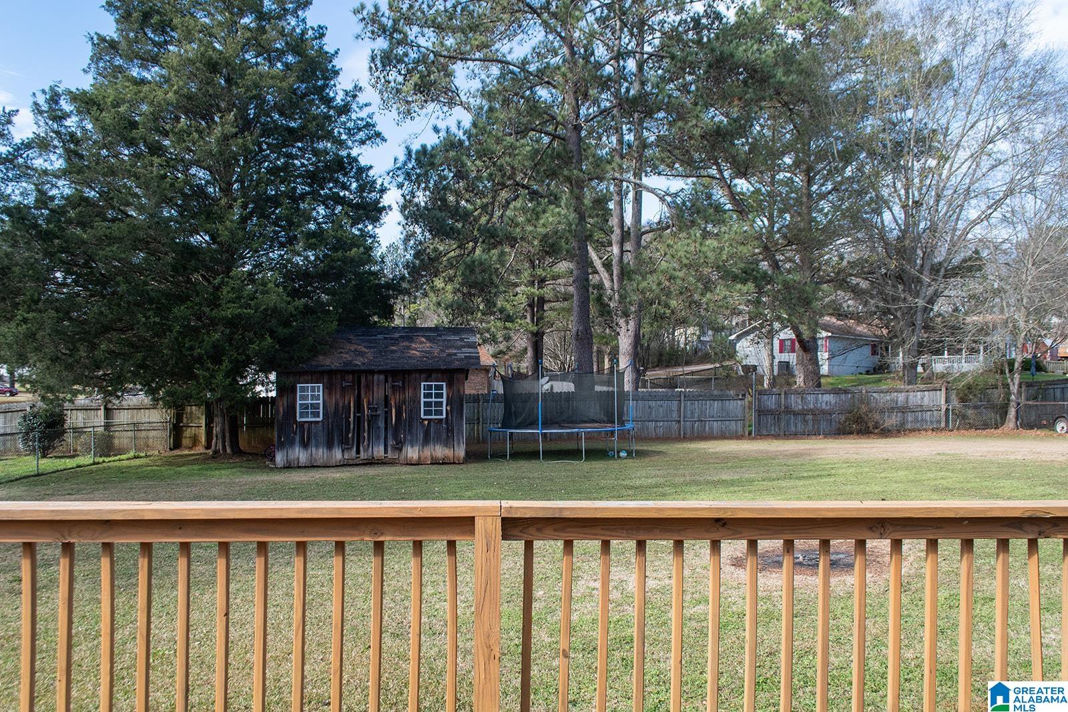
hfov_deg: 61.9
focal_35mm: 30
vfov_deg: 43.6
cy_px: 356
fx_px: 890
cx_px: 534
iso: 400
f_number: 8
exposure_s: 1/500
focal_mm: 20
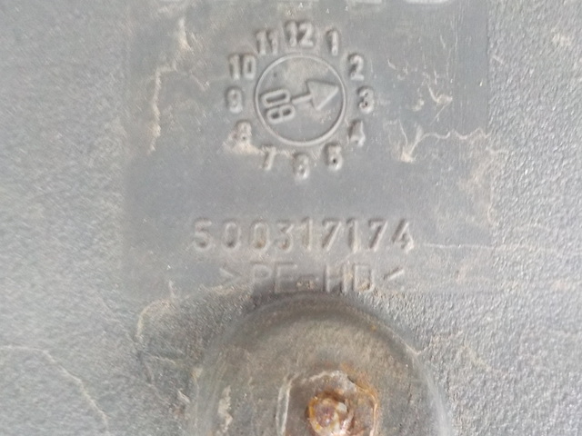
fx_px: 504
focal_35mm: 30
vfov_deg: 46.8
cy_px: 218
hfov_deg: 60.0
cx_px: 291
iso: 800
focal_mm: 4.1
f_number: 3.3
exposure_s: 1/4
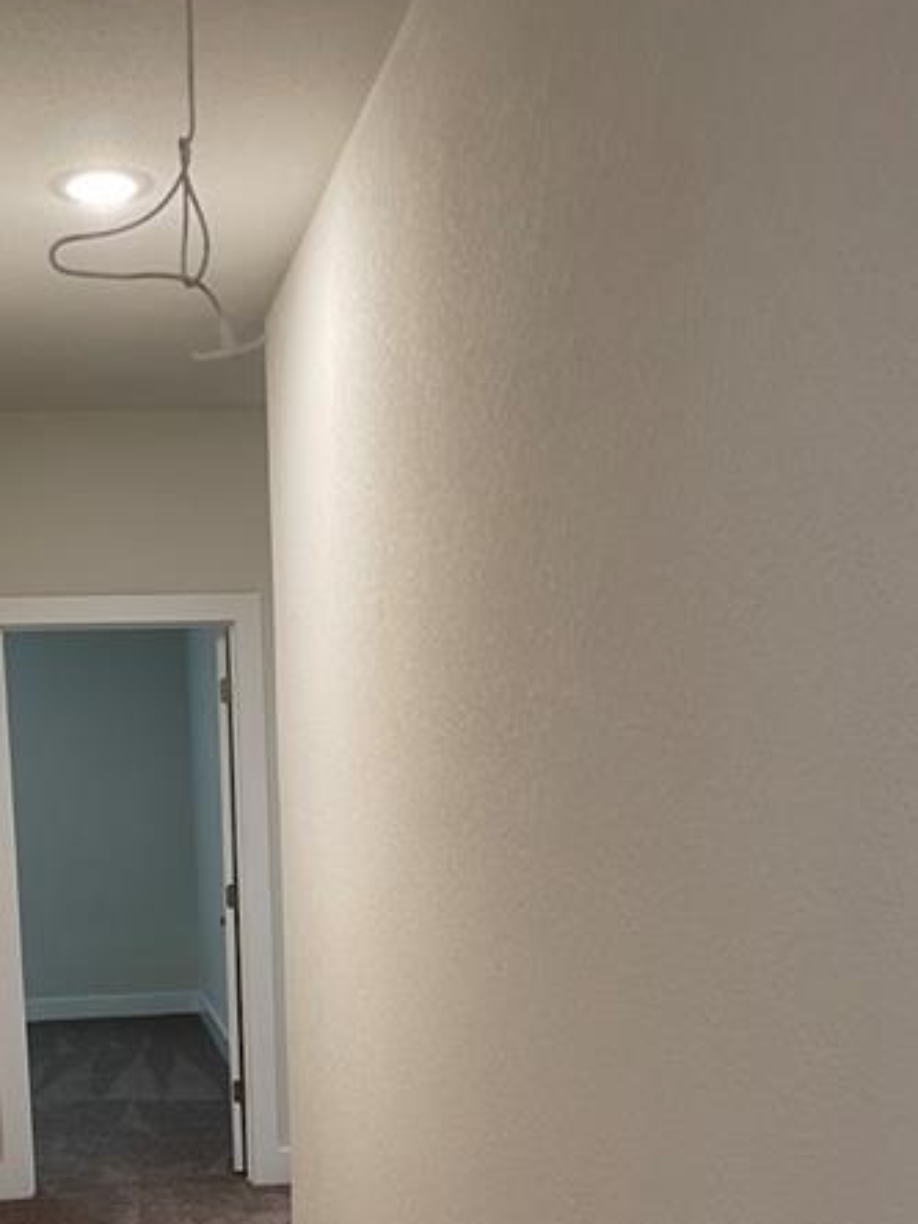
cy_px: 1023
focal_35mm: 45
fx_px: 1591
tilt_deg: -8.3
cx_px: 221
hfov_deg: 31.6
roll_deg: +2.5
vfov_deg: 39.9
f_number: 1.6
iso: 80
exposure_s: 1/60
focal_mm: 4.2
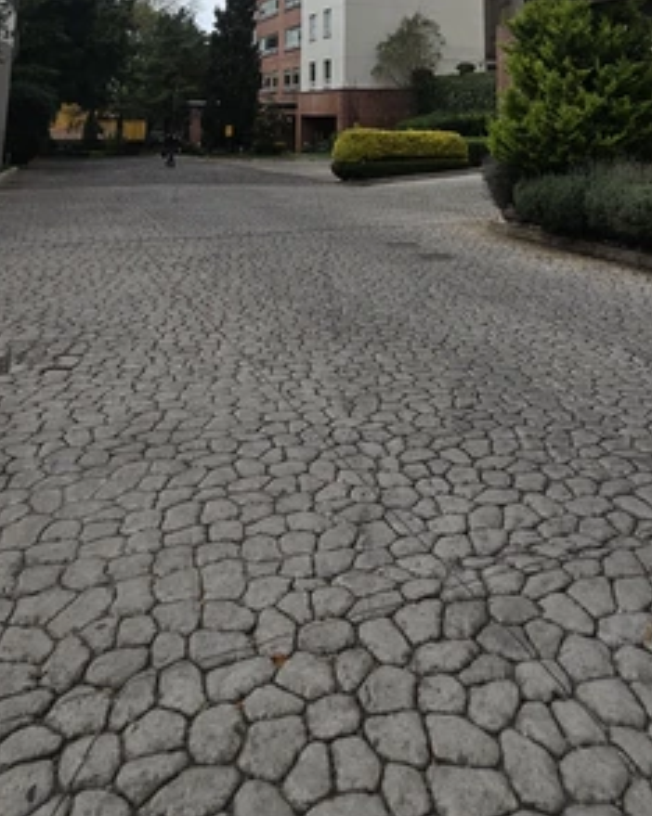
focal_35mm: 26
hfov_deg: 54.2
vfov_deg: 52.3
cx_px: 410
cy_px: -3
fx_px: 628
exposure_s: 1/211
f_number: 2.2
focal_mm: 2.2
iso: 50
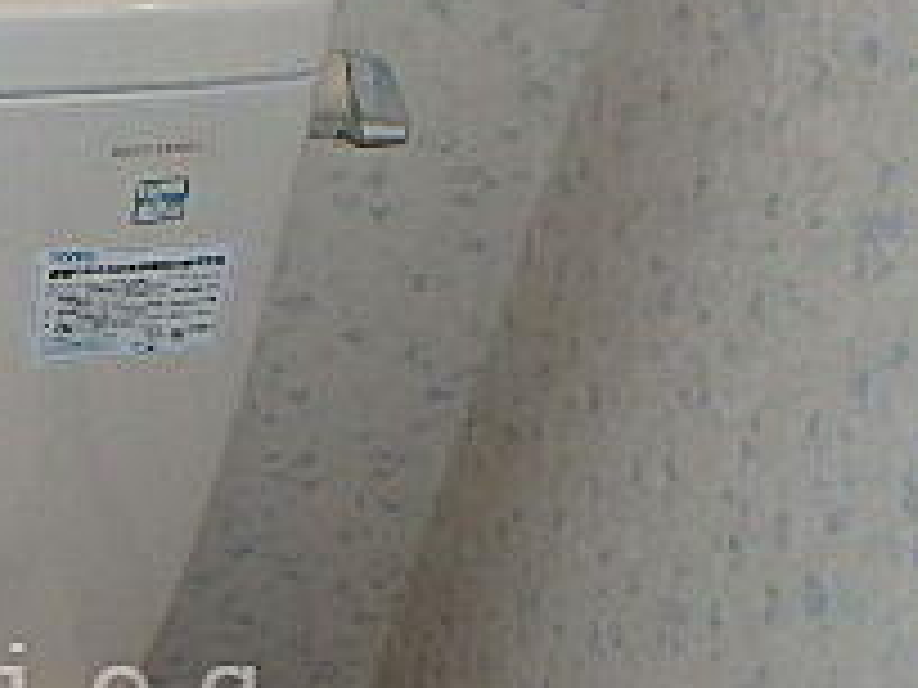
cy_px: 697
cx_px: -27
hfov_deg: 27.5
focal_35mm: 66
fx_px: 1750
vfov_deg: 21.4
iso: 400
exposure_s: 1/30
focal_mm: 3.7
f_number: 3.5
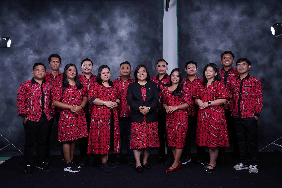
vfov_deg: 33.4
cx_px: 141
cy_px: 94
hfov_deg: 48.5
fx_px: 313
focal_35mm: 40
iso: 250
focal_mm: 40
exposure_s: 1/100
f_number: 11
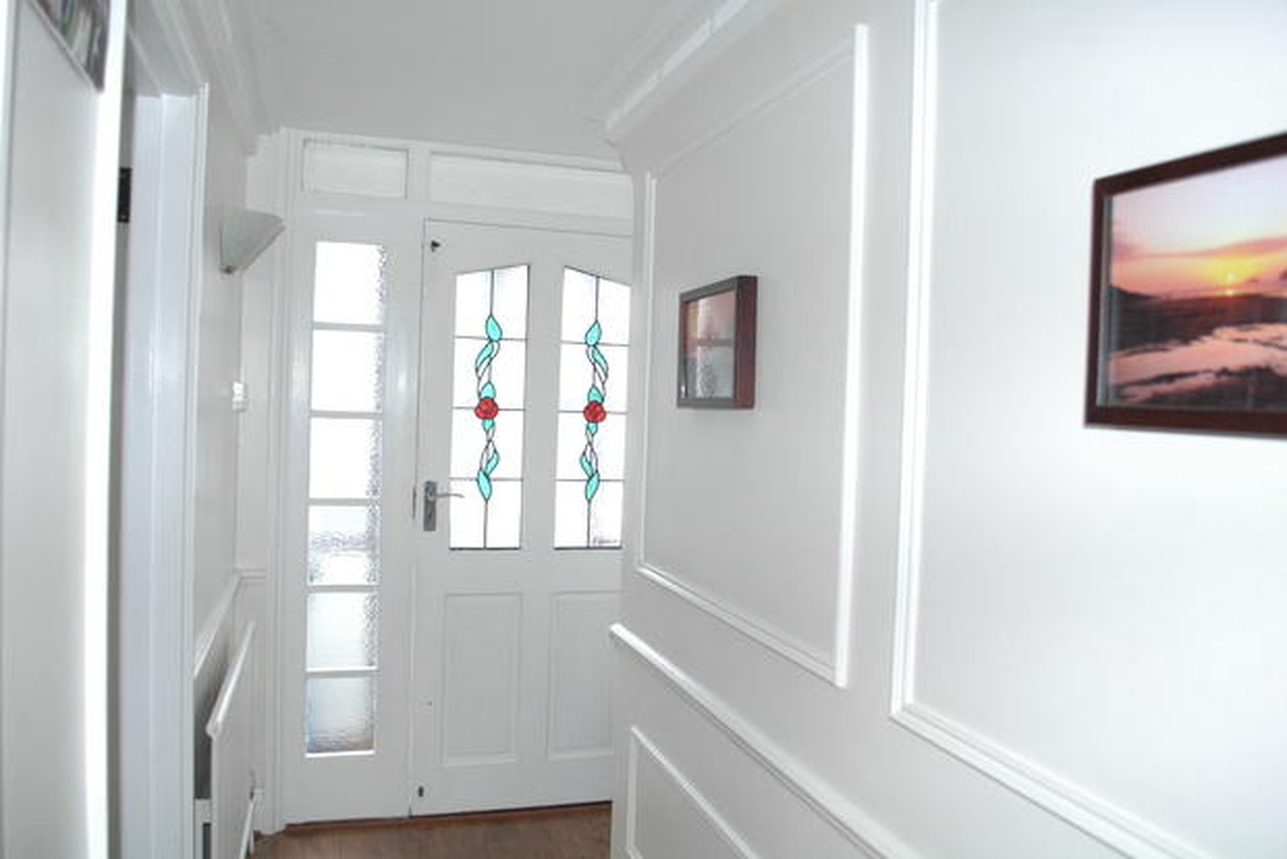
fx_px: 966
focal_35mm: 27
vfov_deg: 48.0
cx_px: 644
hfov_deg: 67.4
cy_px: 430
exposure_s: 1/20
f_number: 4.5
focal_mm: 18
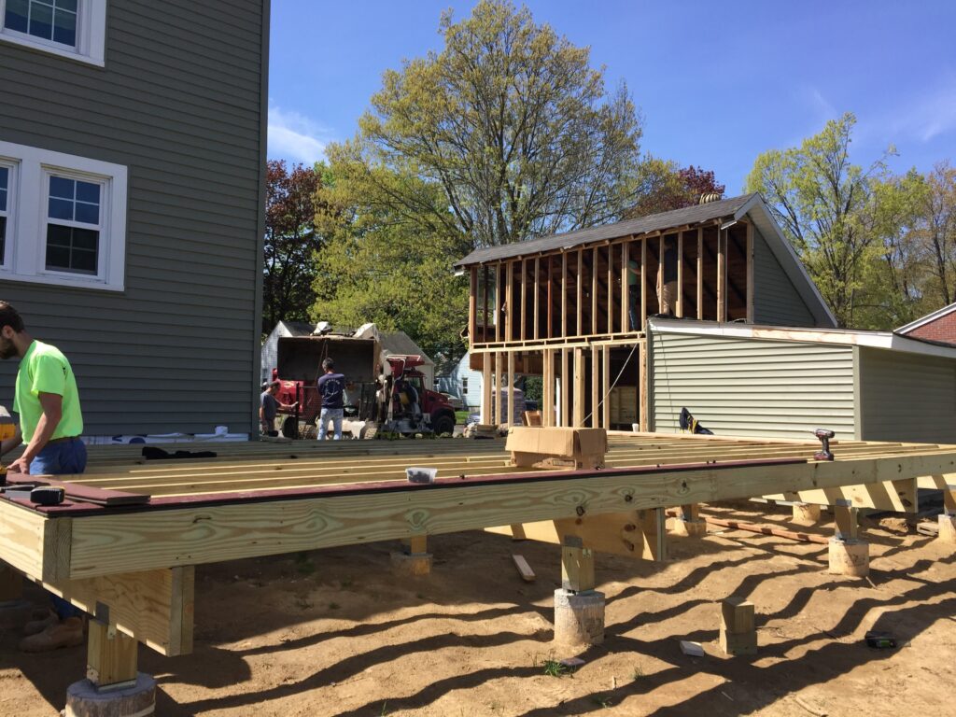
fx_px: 801
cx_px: 478
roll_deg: -1.6
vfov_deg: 48.2
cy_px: 358
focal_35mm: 29
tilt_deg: -1.0
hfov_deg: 61.7
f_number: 2.2
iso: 32
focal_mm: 4.15
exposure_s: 1/1236
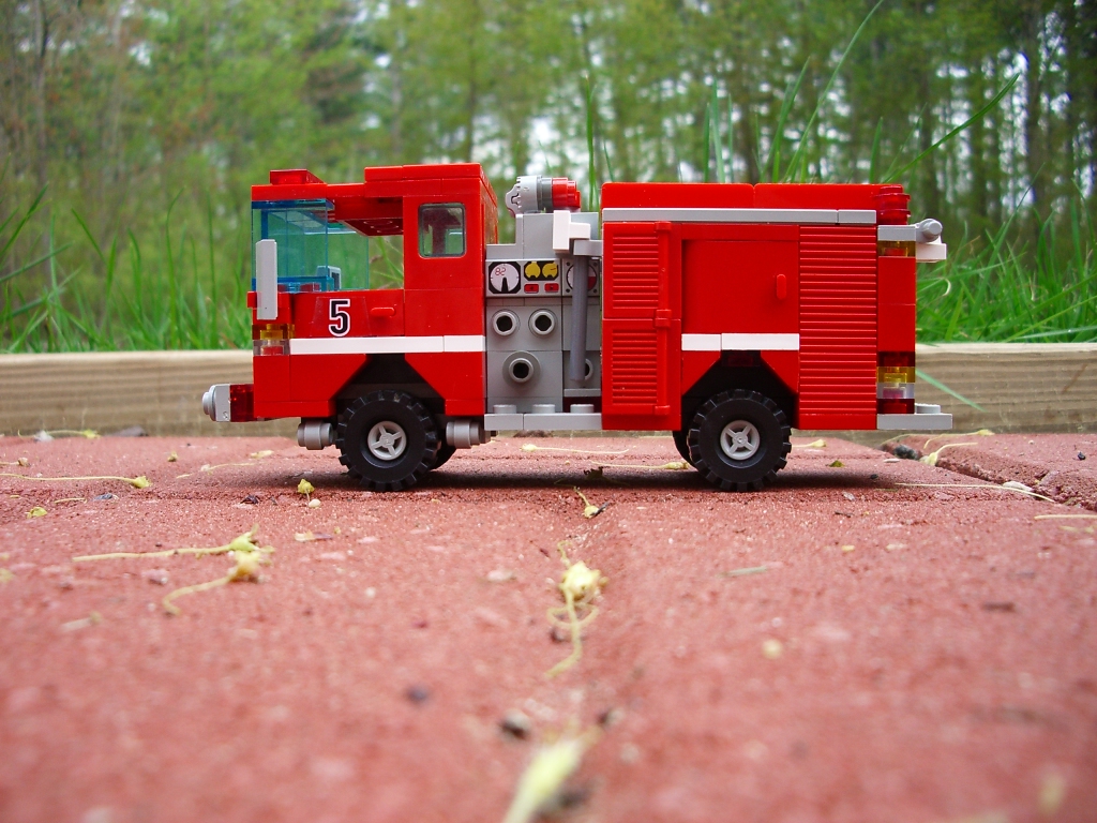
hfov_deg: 52.6
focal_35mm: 35
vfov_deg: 40.7
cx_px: 548
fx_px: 1109
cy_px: 412
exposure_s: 1/125
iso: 100
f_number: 2.6
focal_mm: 5.8
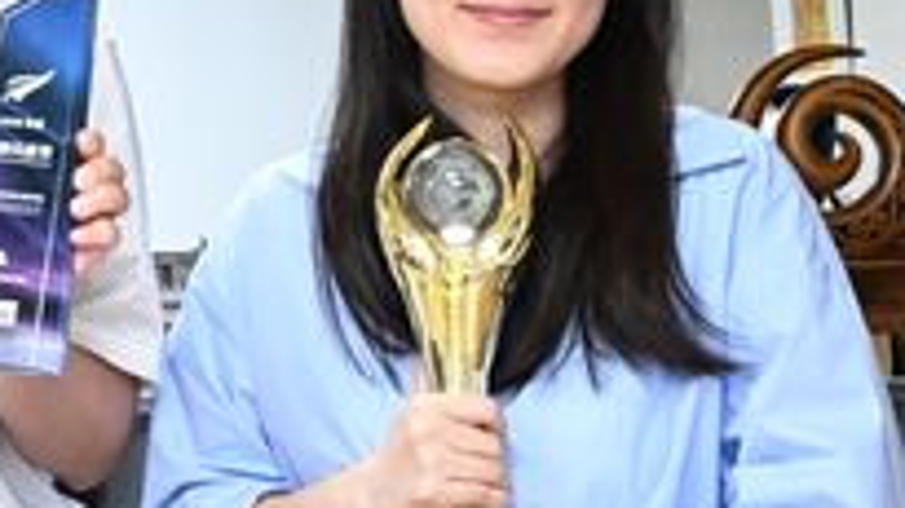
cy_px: -49
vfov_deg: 8.5
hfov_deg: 15.1
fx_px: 3379
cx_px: 163
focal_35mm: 141
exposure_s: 1/80
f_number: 6.3
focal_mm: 25.5
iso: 1600
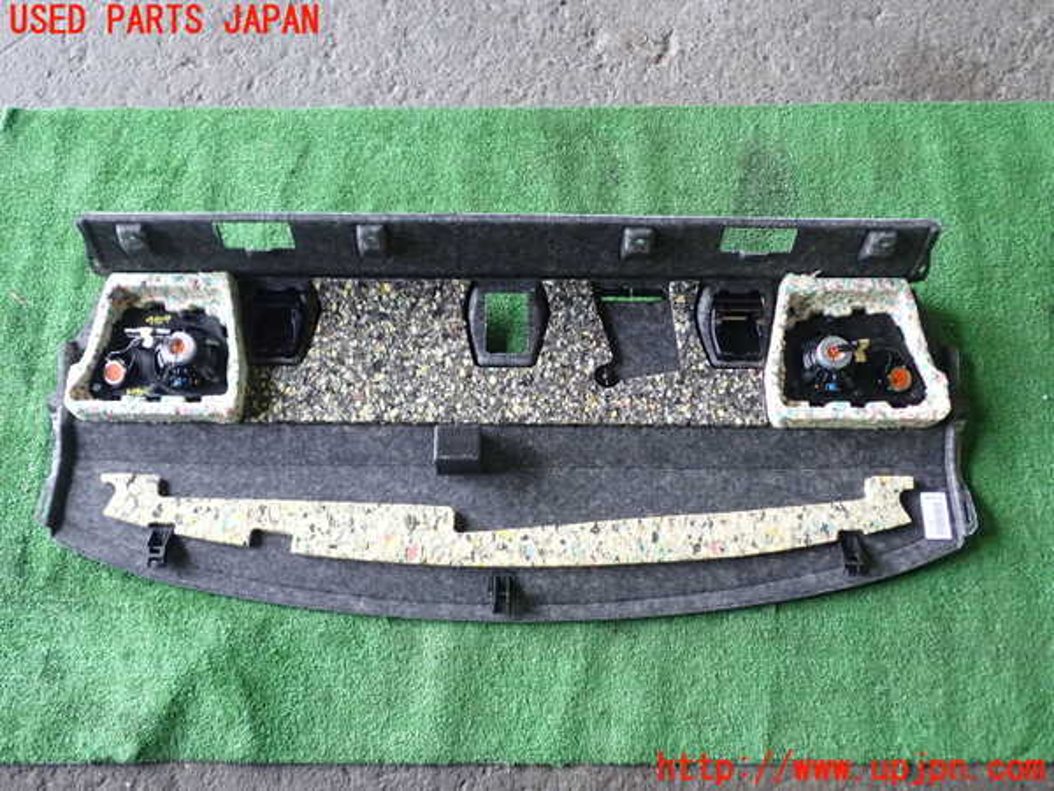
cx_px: 527
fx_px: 974
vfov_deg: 44.2
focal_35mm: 32
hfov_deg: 56.8
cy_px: 396
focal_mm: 5.79
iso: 250
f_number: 2.4
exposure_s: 1/30
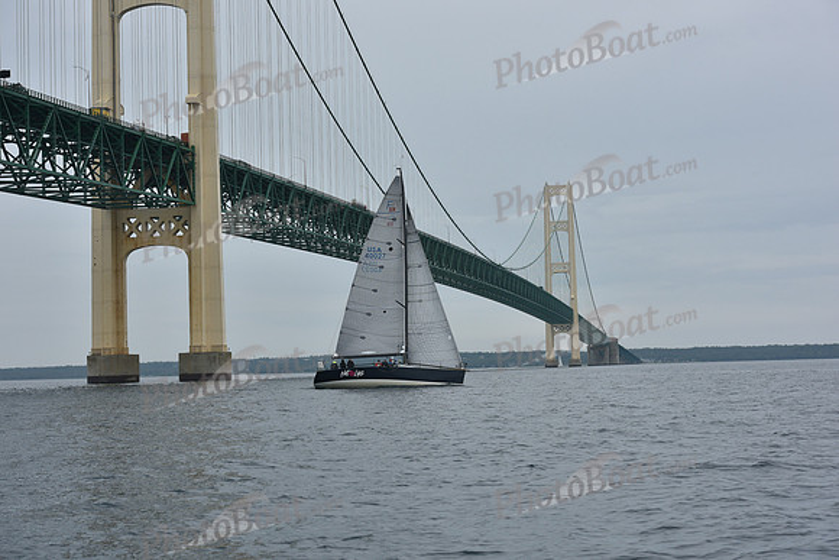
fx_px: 1632
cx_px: 420
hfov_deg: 28.8
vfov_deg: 19.5
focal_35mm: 70
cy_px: 280
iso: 250
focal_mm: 70
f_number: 9
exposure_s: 1/800
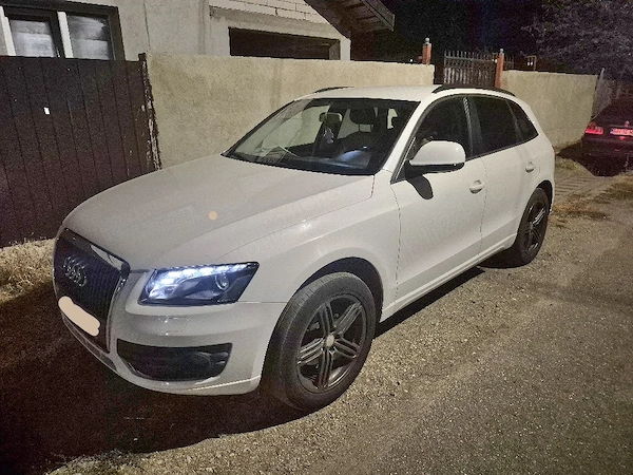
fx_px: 421
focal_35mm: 23
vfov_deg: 58.9
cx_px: 316
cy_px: 238
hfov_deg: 73.9
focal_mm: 5.4
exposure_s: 1/40
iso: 1600
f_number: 1.8
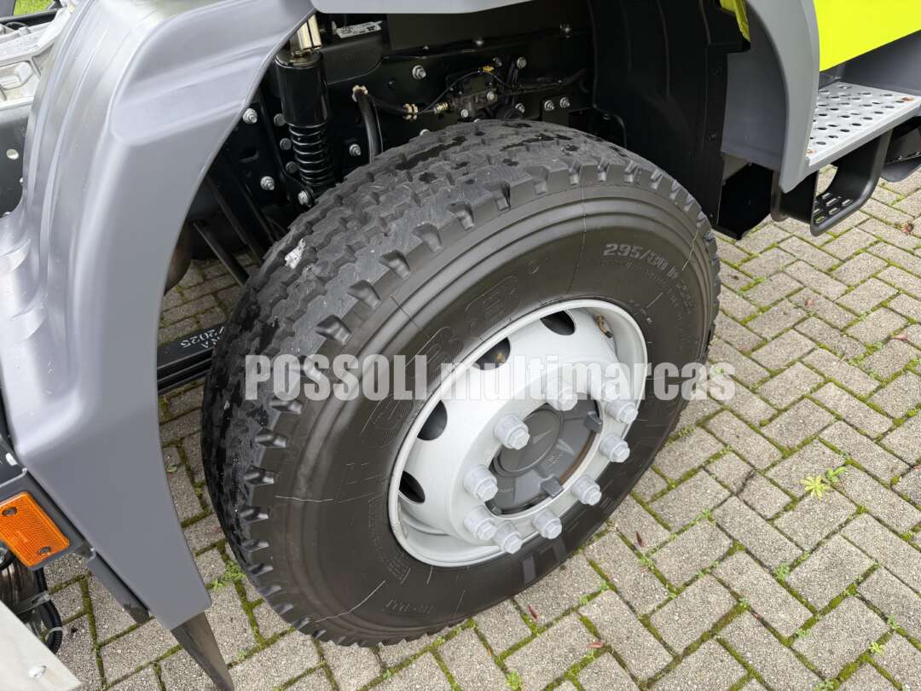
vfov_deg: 56.8
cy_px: 346
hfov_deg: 71.6
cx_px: 460
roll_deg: -0.6
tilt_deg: -36.7
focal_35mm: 24
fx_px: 639
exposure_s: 1/338
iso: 80
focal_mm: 6.76
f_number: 1.78
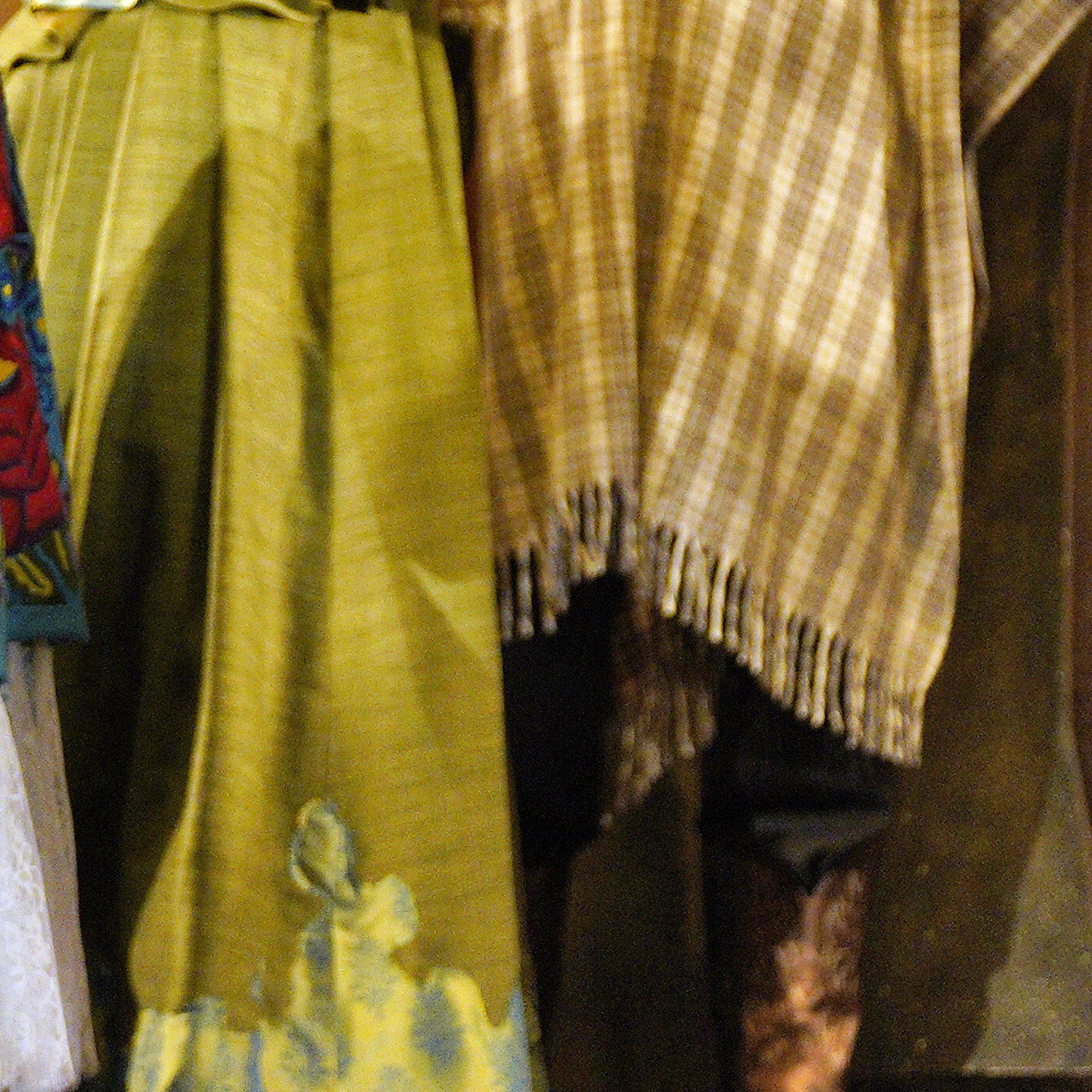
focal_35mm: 525
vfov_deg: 3.3
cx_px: 703
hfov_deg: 3.3
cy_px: -192
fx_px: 18737
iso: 4000
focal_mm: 155
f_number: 2.8
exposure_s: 1/320
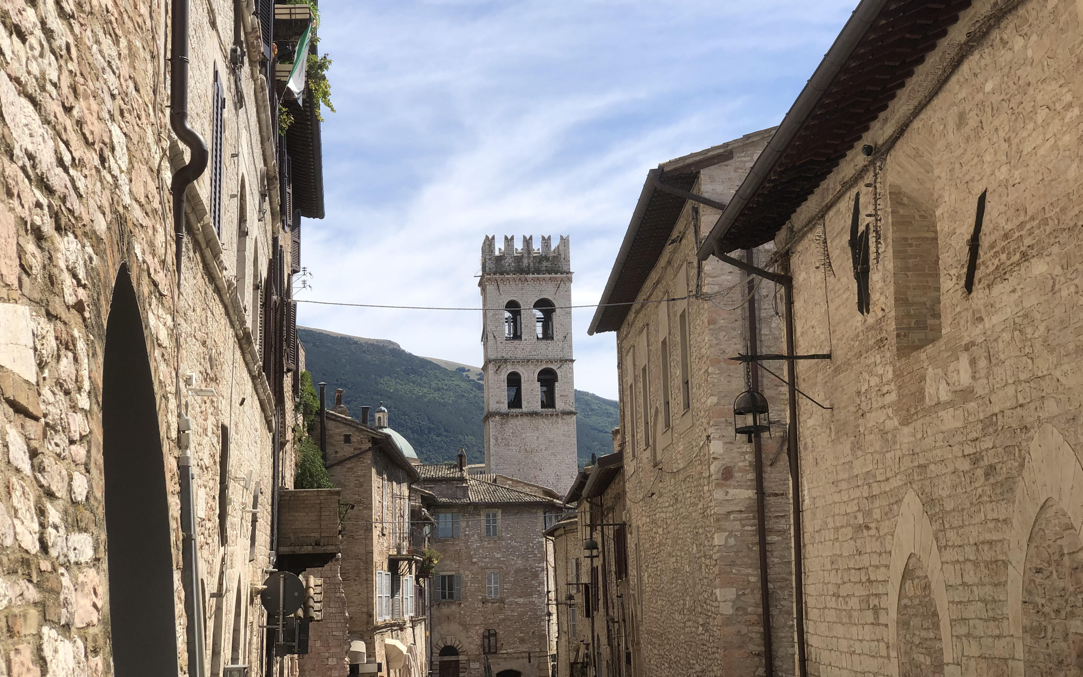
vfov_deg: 23.1
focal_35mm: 56
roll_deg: +2.9
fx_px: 1653
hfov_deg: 36.3
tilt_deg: +9.6
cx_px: 537
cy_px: 301
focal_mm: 6
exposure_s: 1/1389
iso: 16
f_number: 2.4
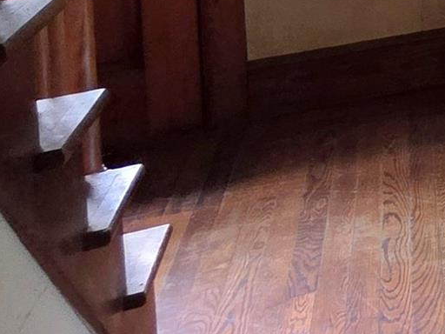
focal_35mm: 78
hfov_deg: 15.3
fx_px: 1003
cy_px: -291
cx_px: 1042
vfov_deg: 15.7
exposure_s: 1/60.2
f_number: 1.9
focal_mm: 2.2
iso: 250
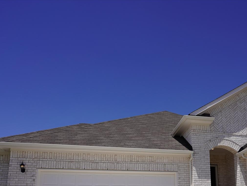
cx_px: 172
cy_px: 166
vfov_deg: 39.9
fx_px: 236
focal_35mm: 33
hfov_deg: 53.8
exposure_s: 1/1250
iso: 100
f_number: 5
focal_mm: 17
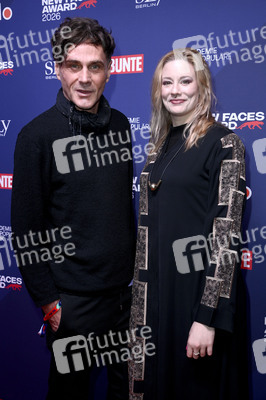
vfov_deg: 44.5
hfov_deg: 30.5
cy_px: 200
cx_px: 133
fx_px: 488
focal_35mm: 44
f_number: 5.6
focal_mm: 44
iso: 800
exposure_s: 1/250
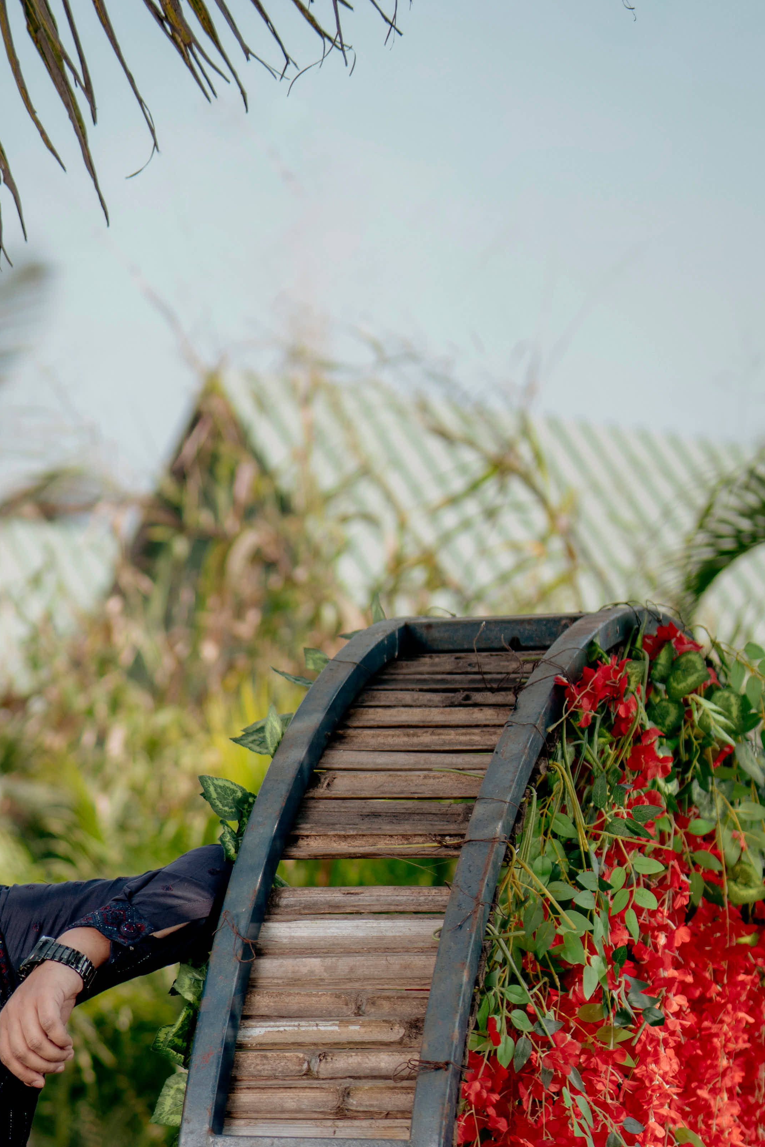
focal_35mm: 124
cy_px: 1154
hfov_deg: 10.9
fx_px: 3950
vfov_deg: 16.2
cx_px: -50
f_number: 1.4
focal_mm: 50
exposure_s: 1/2000
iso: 80
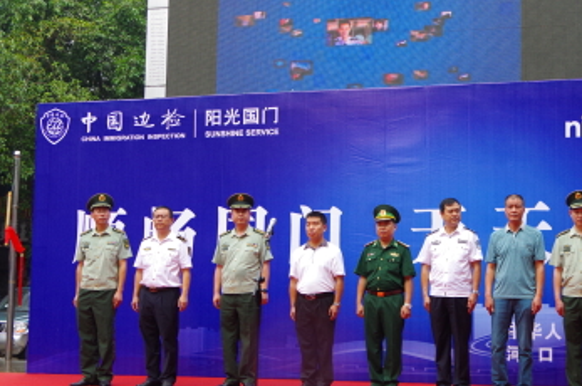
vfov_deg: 23.7
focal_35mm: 57
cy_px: 191
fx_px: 920
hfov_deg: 34.5
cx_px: 423
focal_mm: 24
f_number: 5.6
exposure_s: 1/50
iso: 400
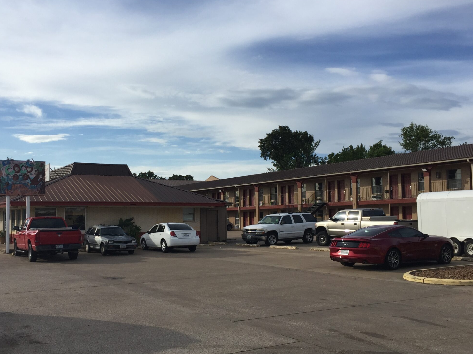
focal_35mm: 38
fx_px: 519
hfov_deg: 48.7
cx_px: 188
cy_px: 187
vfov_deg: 37.7
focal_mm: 4.15
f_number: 2.2
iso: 32
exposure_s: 1/2198
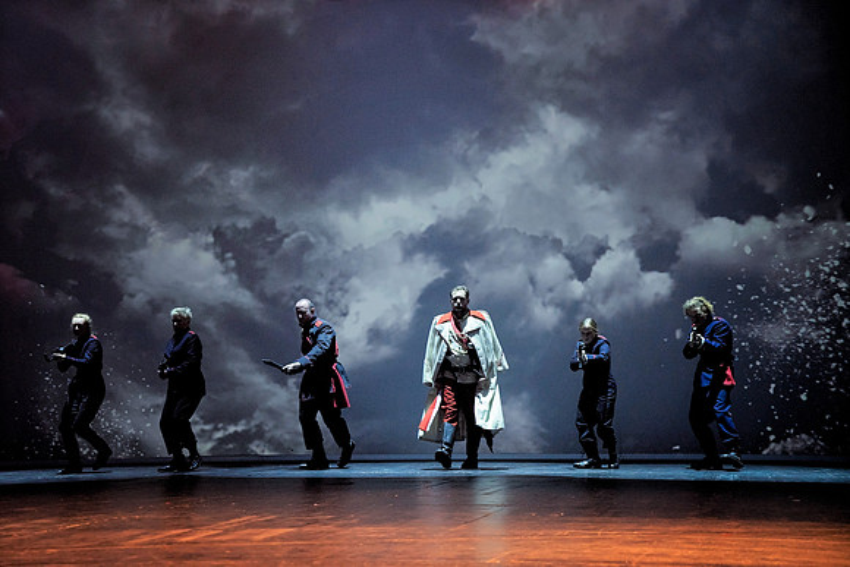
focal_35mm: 70
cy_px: 284
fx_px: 1653
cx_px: 425
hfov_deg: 28.8
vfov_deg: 19.5
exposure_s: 1/90
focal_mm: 70
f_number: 5.6
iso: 2000
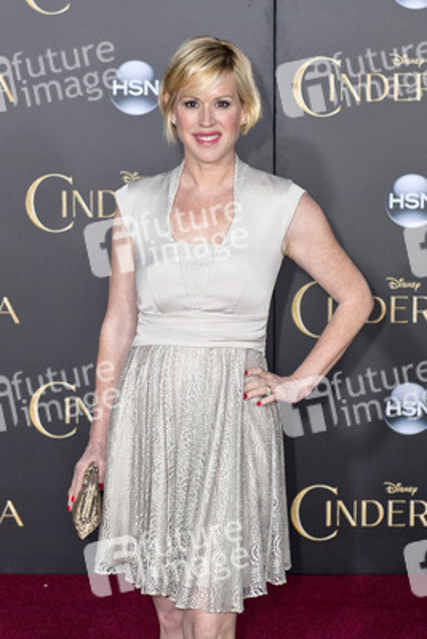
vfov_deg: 32.4
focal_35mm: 62
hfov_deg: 21.9
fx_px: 1102
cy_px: 320
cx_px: 214
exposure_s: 1/400
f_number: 4
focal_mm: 62
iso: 400
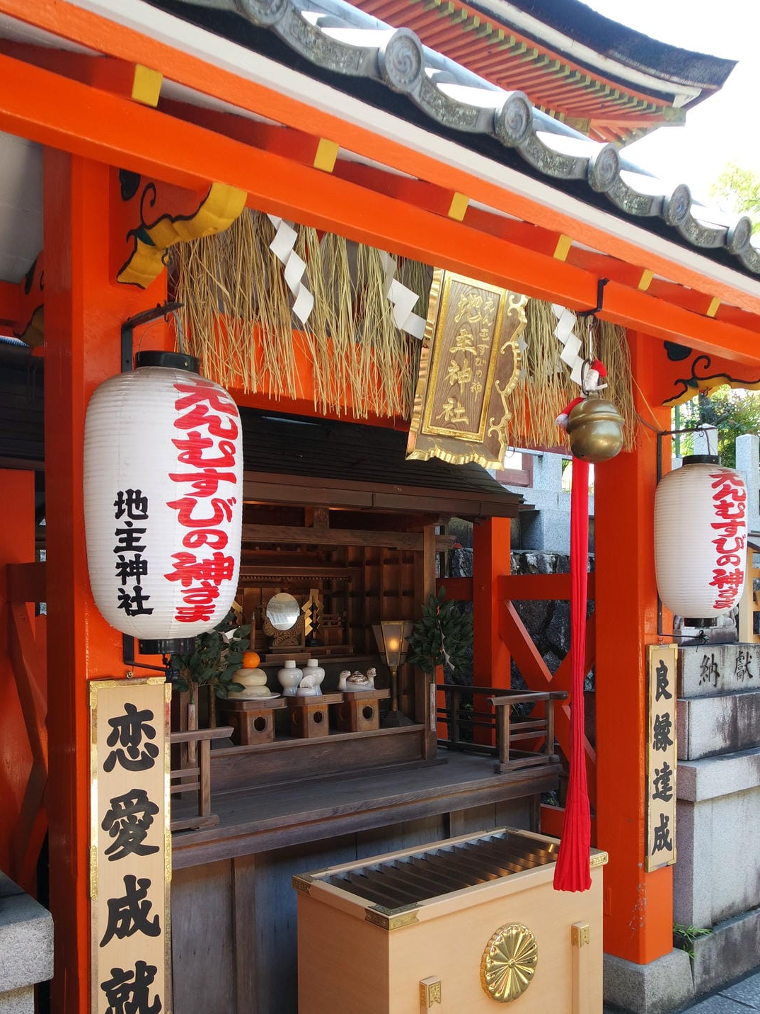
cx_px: 410
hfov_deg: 48.2
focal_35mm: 29
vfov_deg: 61.1
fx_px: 849
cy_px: 615
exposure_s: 1/60
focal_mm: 9
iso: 160
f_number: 4.5
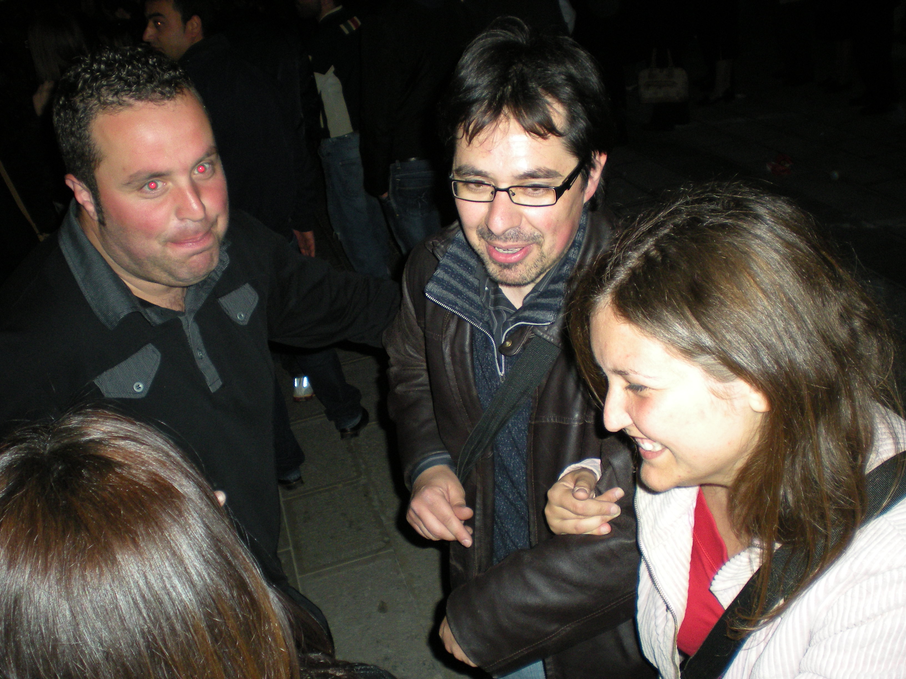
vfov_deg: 37.7
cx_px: 453
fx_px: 995
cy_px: 340
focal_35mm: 38
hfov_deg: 49.0
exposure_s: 1/60
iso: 189
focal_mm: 6.3
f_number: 3.1
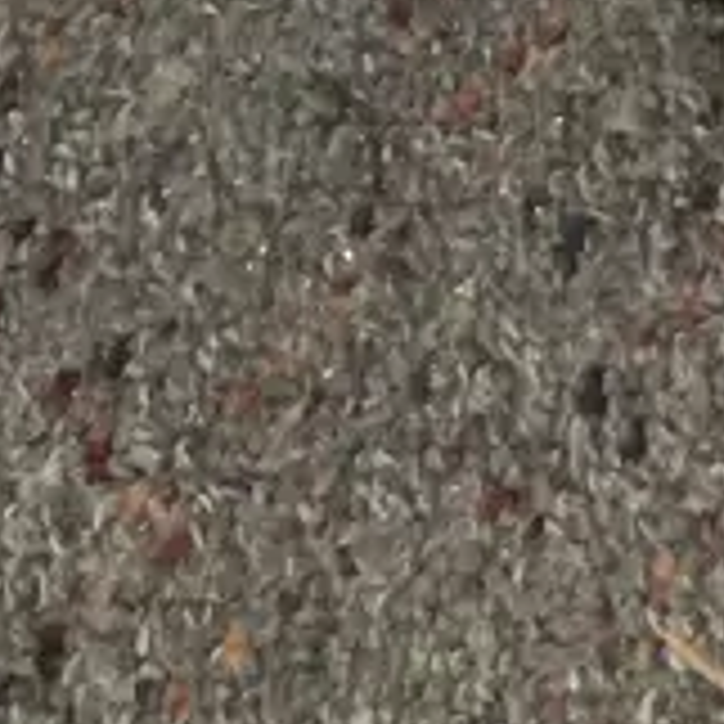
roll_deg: -3.9
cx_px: 1448
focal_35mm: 157
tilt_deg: -35.9
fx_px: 3715
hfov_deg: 10.3
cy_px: -1475
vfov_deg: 9.0
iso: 160
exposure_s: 1/50
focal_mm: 3.99
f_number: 1.8
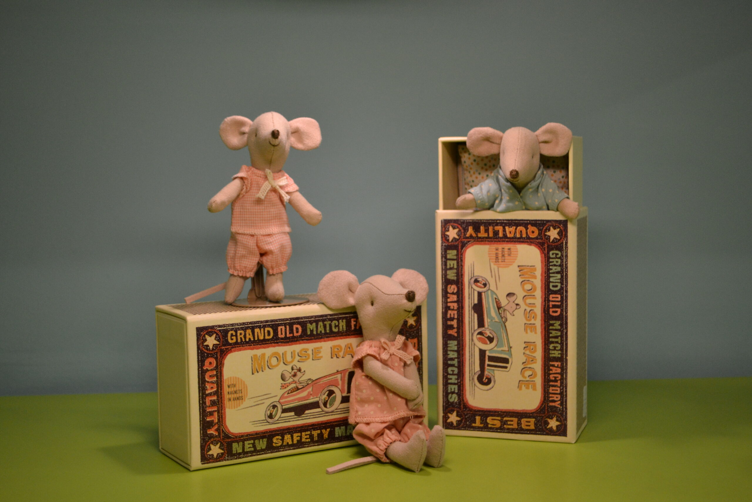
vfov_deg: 25.8
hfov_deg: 37.8
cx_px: 376
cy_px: 251
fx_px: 1097
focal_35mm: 52
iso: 1000
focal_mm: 35
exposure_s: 1/60
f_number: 5
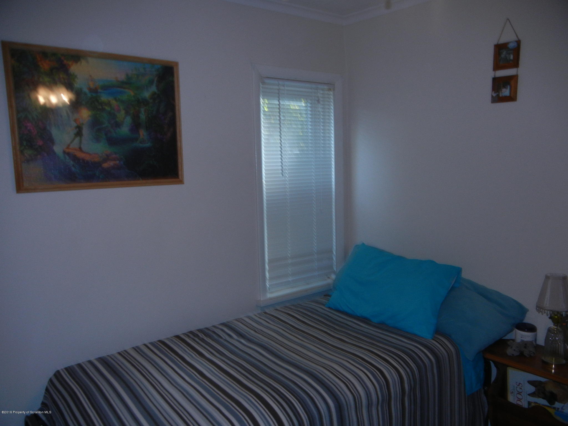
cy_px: 213
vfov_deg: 46.8
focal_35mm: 30
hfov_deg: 60.0
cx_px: 284
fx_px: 492
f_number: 3.5
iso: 200
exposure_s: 1/30
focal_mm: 5.4
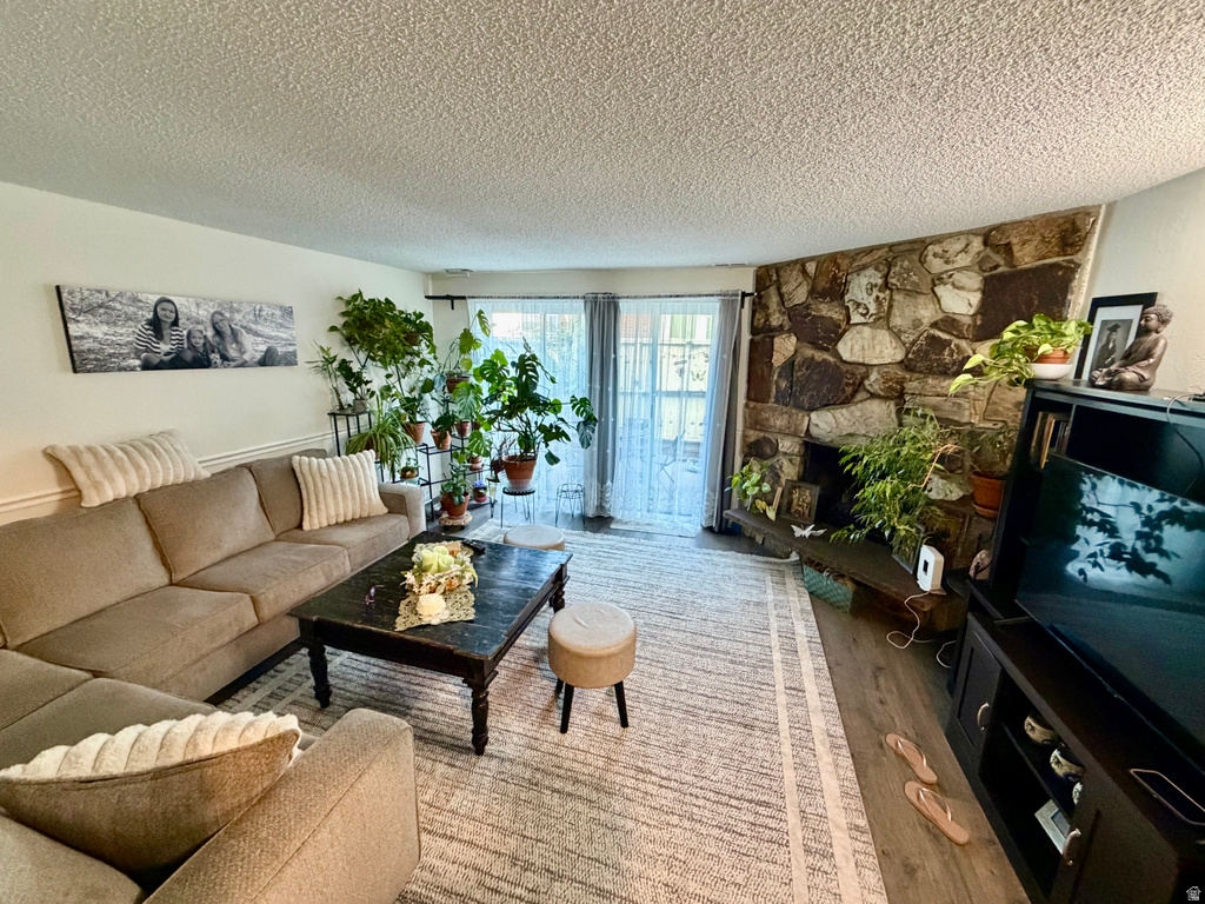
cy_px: 452
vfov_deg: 85.7
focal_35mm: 14
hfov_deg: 102.1
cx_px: 602
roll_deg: -0.8
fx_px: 487
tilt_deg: -13.8
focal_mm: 2.22
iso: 500
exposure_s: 1/60
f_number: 2.2
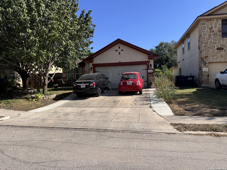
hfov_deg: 71.6
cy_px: 85
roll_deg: +1.3
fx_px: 157
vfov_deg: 56.8
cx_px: 114
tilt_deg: -0.9
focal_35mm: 24
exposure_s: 1/4950
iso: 80
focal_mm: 6.76
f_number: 1.78
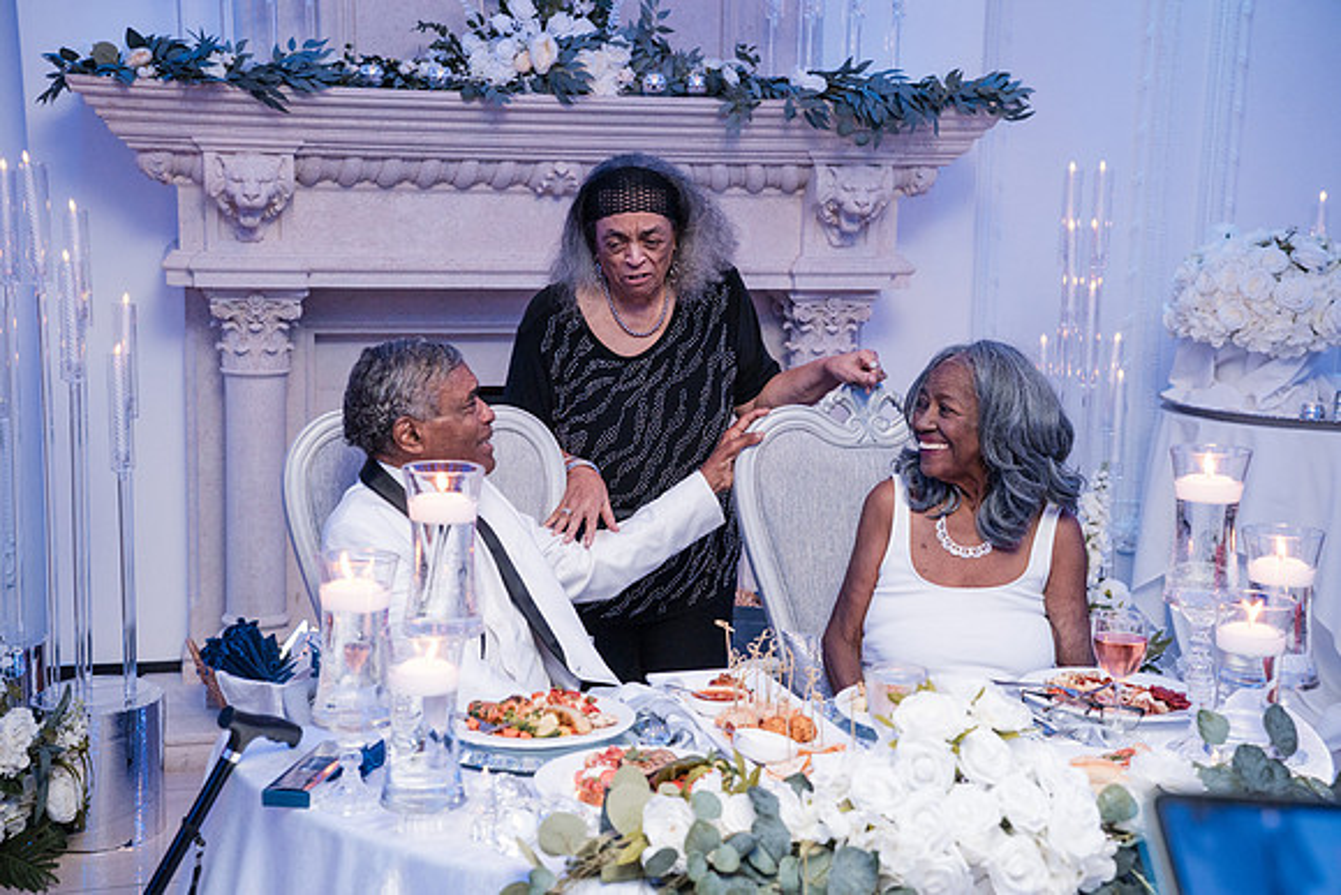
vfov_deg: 26.0
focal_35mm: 52
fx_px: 1937
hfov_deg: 38.2
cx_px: 670
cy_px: 448
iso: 4000
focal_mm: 52
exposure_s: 1/250
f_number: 5
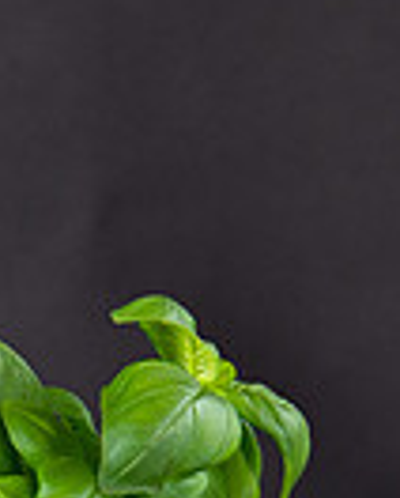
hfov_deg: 6.0
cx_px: -157
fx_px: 3765
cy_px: 809
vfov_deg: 7.4
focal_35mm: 255
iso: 200
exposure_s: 1/125
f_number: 8
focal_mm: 48
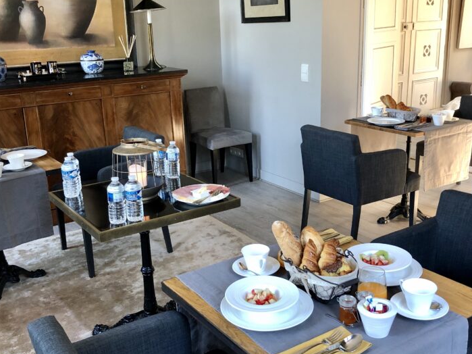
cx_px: 245
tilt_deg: -16.6
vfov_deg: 35.1
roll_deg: +1.1
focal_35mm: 41
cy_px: 188
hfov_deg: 45.8
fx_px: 559
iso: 40
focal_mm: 3.99
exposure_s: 1/17
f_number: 1.8
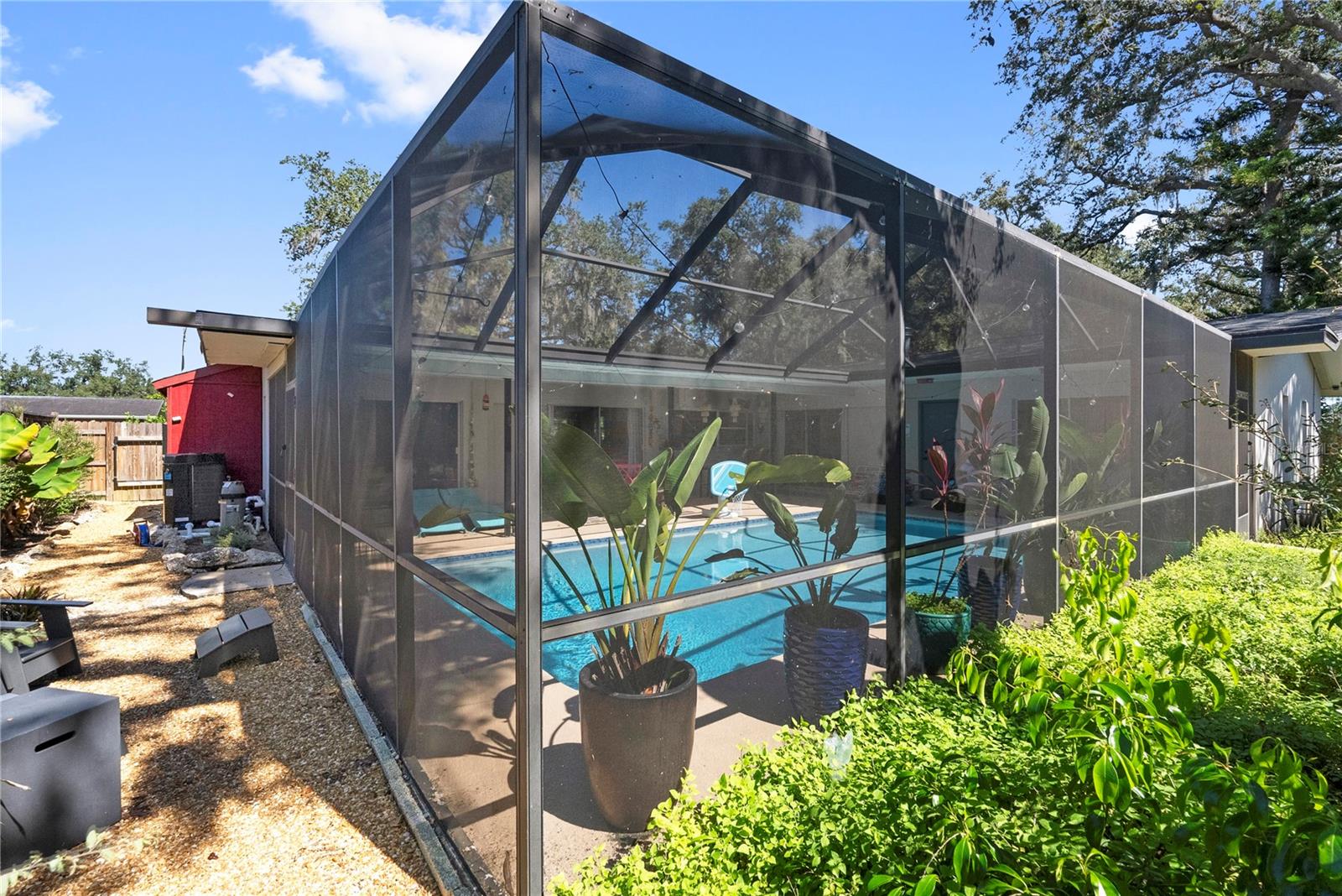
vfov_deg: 73.8
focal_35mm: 16
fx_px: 597
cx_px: 671
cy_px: 448
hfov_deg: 96.7
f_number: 9
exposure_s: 1/400
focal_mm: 16
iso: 2000
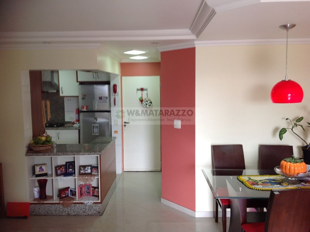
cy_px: 116
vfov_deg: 40.6
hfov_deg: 52.7
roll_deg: +0.7
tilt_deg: -6.5
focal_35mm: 35
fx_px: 313
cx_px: 155
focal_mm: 4.28
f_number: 2.4
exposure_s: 1/17
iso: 50
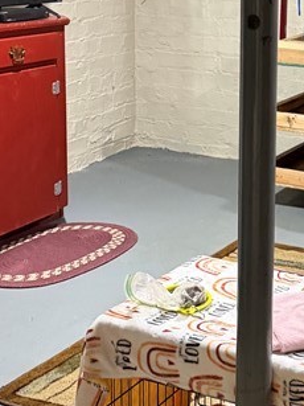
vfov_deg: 24.0
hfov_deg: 18.1
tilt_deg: -9.3
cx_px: 285
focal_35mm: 80
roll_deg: -1.6
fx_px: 937
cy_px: 67
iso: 800
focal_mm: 6.76
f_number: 1.78
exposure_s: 1/40
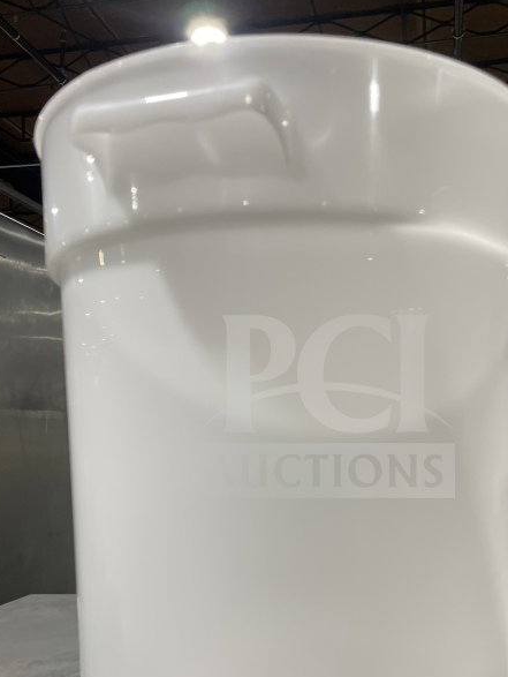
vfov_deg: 51.0
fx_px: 704
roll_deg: +1.0
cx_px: 325
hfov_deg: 39.4
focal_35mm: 36
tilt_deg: +3.9
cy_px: 407
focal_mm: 4.2
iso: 125
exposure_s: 1/112
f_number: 1.6
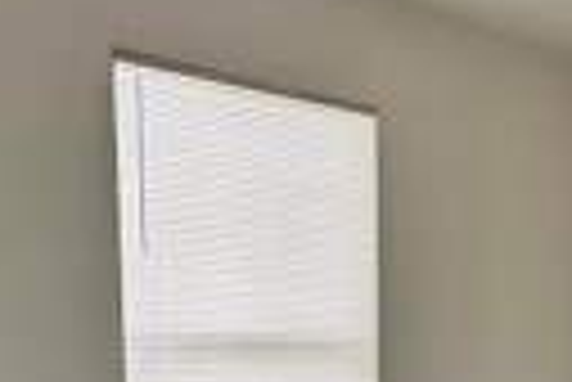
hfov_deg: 34.9
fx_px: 875
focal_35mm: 55
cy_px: 463
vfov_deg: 22.6
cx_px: 468
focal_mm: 2.22
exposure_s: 1/159
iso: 40
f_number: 2.2
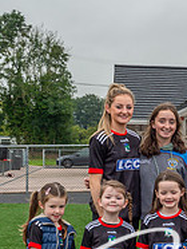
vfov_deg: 14.6
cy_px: 220
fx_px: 963
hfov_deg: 10.7
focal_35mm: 134
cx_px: 274
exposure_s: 1/80
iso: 320
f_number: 7.1
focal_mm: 34
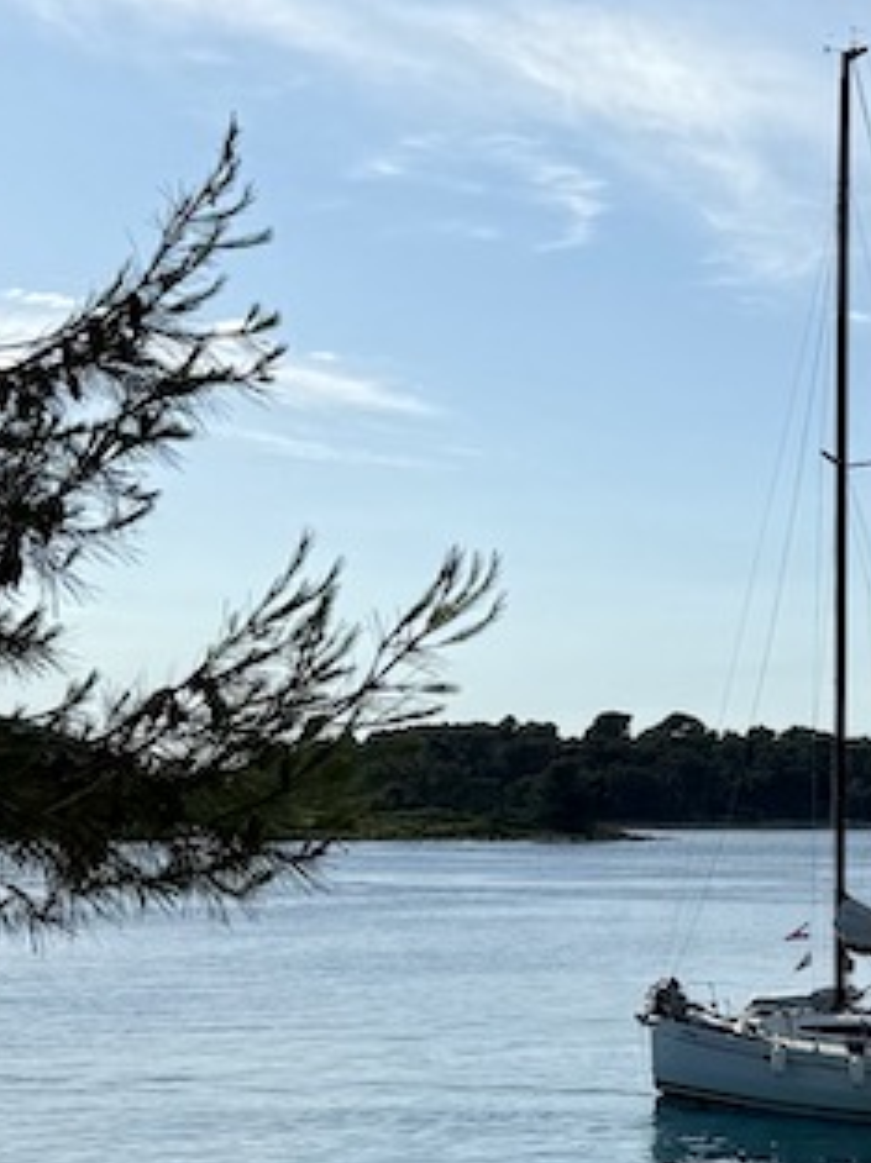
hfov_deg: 13.8
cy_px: 1161
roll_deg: -0.6
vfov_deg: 18.8
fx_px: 3427
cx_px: 1208
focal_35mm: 102
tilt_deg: -5.5
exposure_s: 1/11905
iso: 80
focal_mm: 6.76
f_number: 1.78
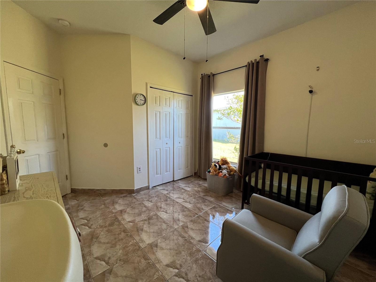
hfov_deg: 106.2
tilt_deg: -5.9
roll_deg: -0.4
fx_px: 141
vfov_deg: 89.9
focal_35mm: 13
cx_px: 188
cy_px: 141
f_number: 1.8
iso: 160
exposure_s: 1/120
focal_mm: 1.57
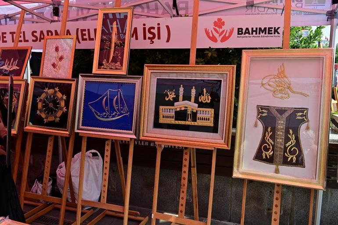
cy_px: 112
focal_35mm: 32
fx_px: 300
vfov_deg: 41.1
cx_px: 169
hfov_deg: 58.7
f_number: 5.6
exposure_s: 1/400
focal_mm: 32
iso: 100
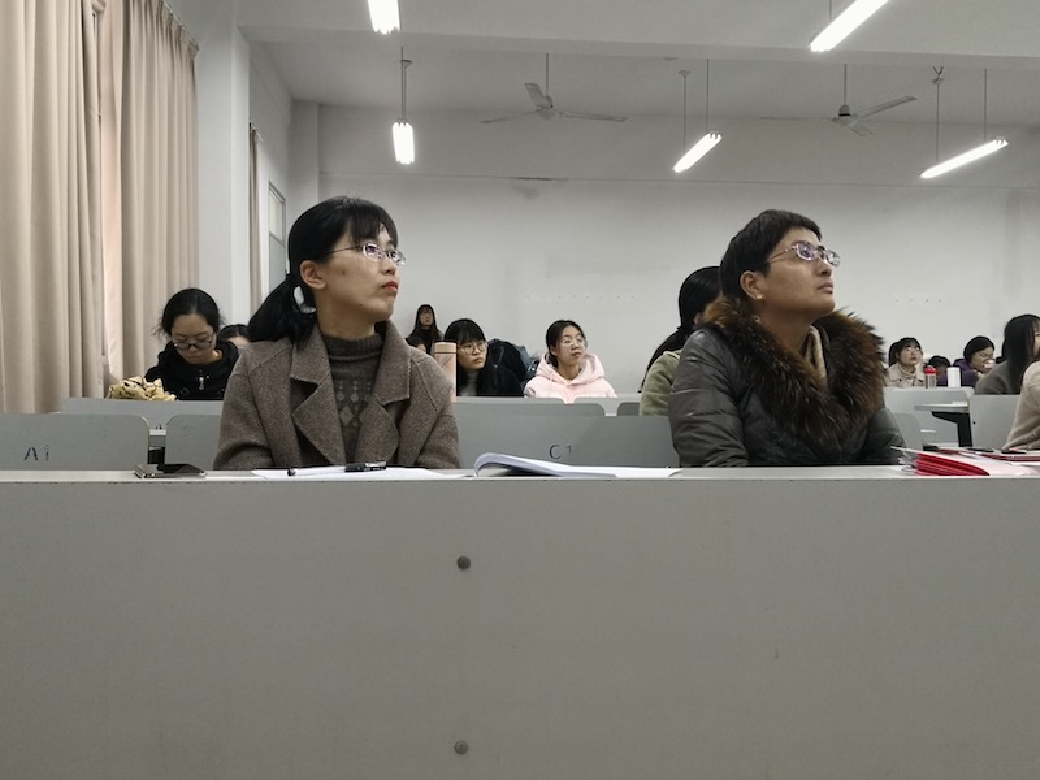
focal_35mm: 30
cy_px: 390
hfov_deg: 60.0
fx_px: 901
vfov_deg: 46.8
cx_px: 520
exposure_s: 1/50
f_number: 1.6
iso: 200
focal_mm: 3.95
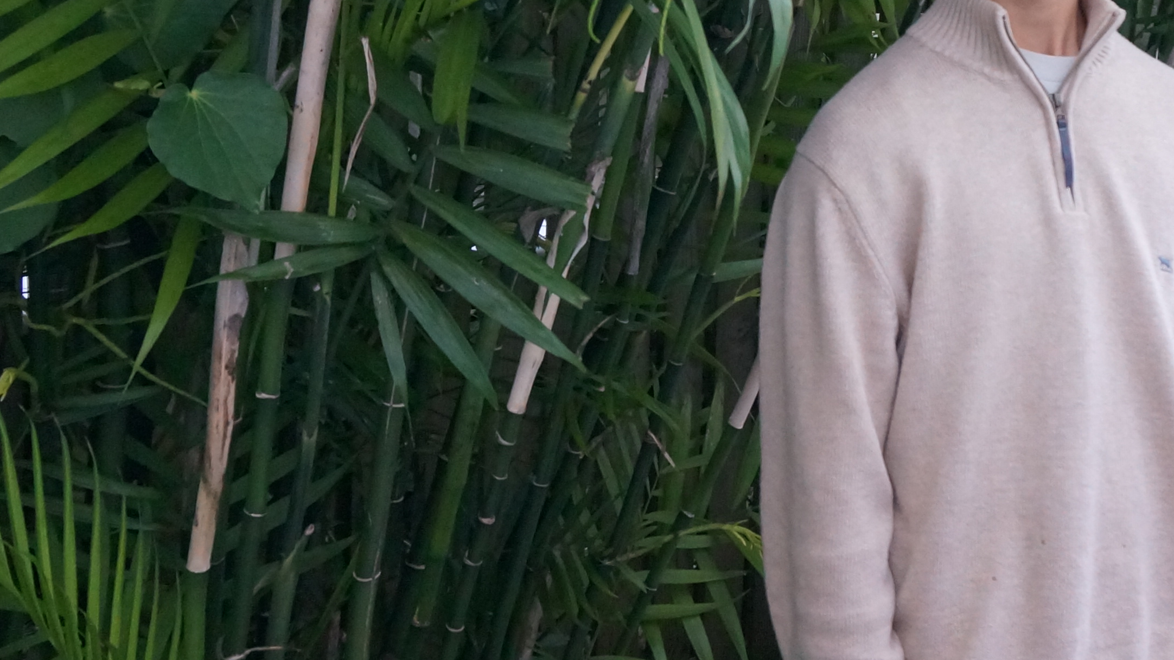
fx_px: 1774
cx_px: 920
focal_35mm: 57
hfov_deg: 35.6
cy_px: 21
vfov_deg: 20.5
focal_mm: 16
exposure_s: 1/160
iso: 2500
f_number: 4
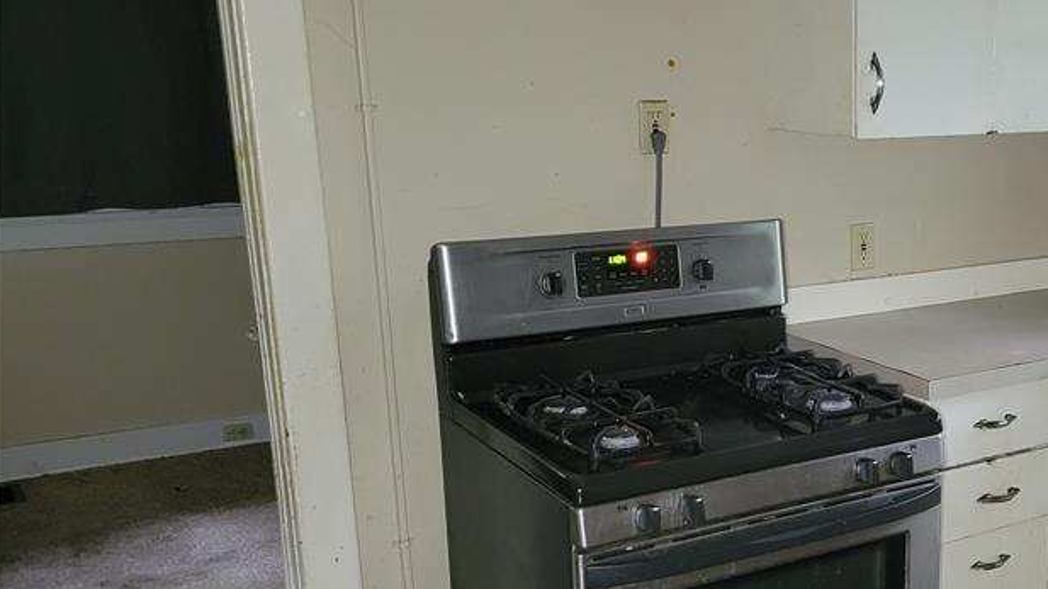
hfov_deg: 41.6
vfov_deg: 25.3
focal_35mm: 47
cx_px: 859
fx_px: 1306
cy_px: 404
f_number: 1.8
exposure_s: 1/8
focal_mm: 5.4
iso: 800
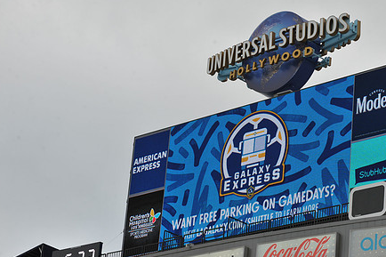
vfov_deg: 10.8
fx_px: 1361
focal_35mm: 127
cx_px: 252
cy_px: 145
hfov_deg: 16.1
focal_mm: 95
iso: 400
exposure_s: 1/250
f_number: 8
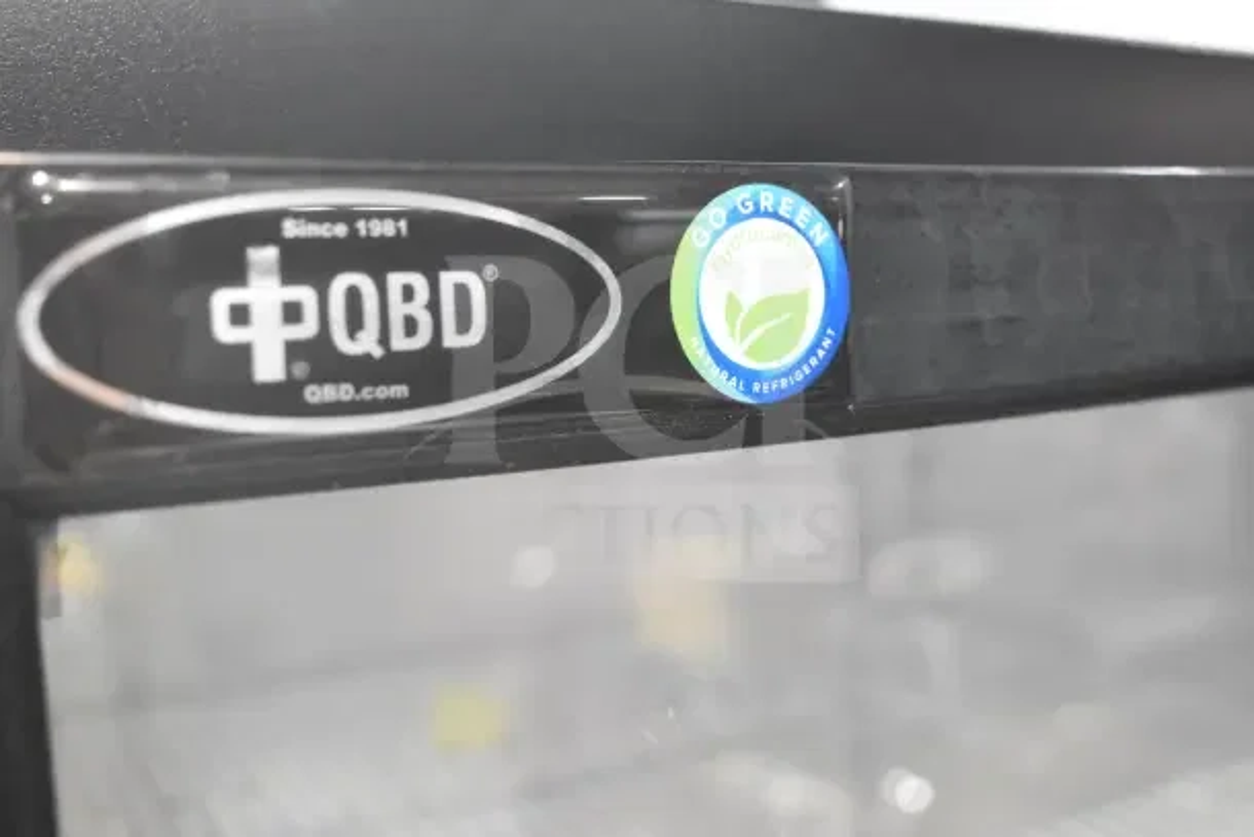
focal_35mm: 40
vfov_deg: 33.0
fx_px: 1411
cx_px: 627
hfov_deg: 47.9
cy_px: 418
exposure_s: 1/125
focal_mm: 27
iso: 6400
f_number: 4.5
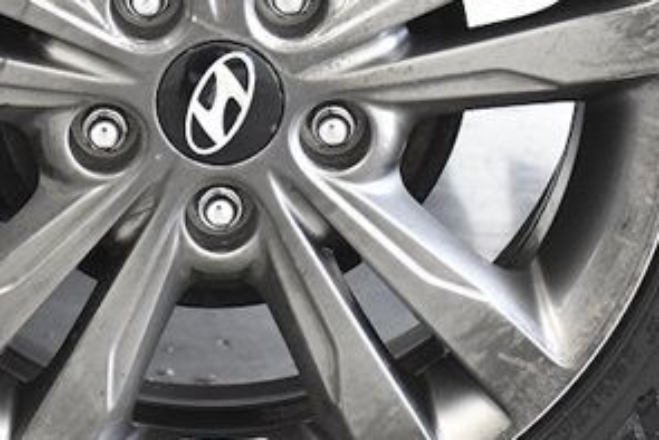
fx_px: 3242
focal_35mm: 177
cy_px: 28
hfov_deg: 11.6
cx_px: 230
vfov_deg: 7.7
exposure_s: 1/640
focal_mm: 34
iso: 2500
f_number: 4.2
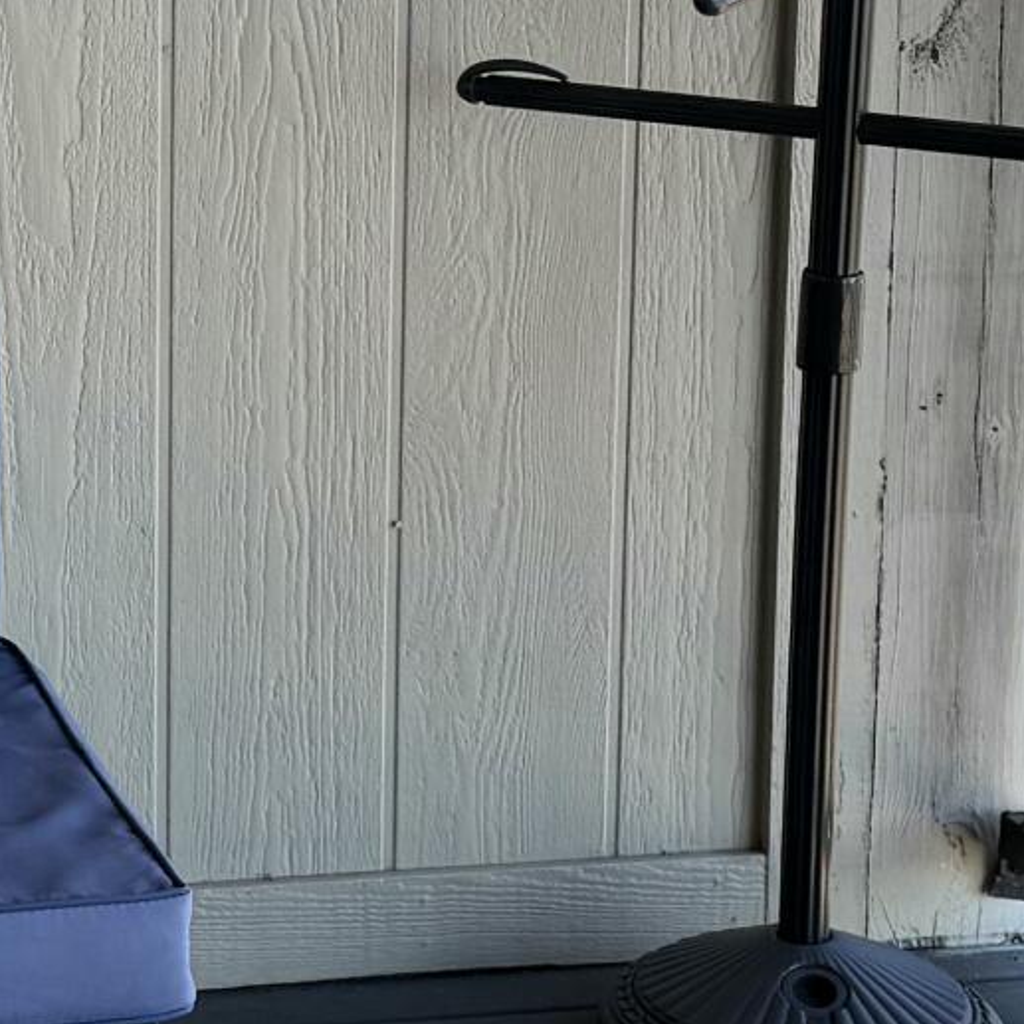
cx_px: 8
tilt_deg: -12.3
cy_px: 309
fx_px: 4117
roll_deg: -0.3
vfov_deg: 14.1
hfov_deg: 14.0
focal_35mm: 123
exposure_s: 1/394
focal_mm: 6.76
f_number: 1.78
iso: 80
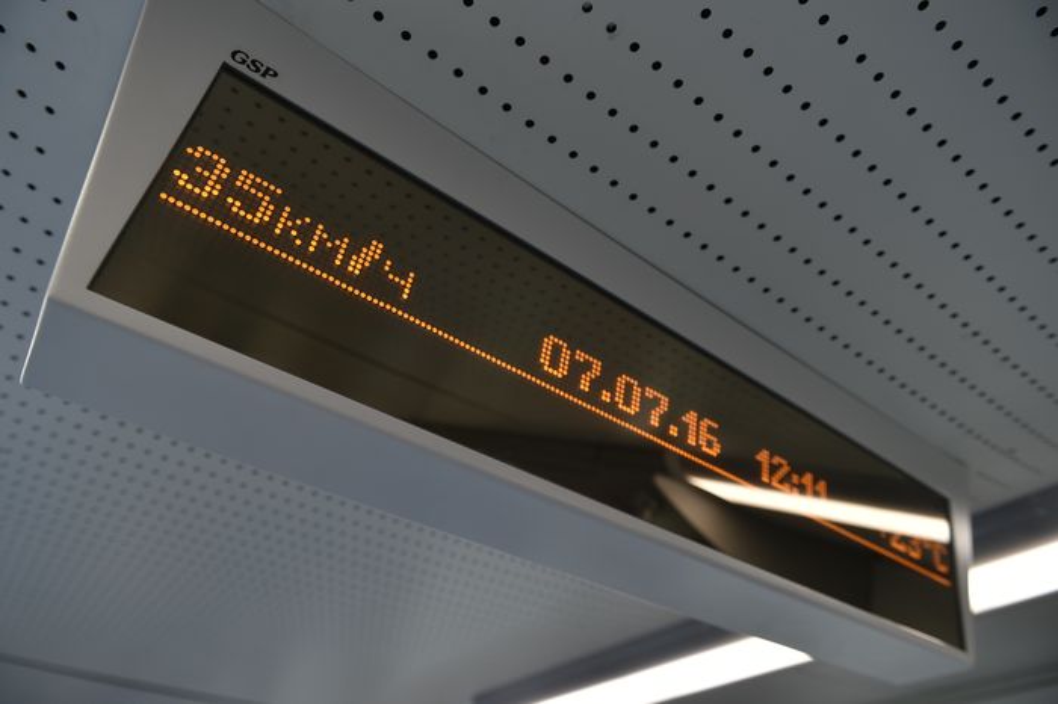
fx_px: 705
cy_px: 352
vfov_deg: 53.1
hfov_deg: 73.8
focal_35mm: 24
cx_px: 529
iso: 200
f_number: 4
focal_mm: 24
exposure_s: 1/60
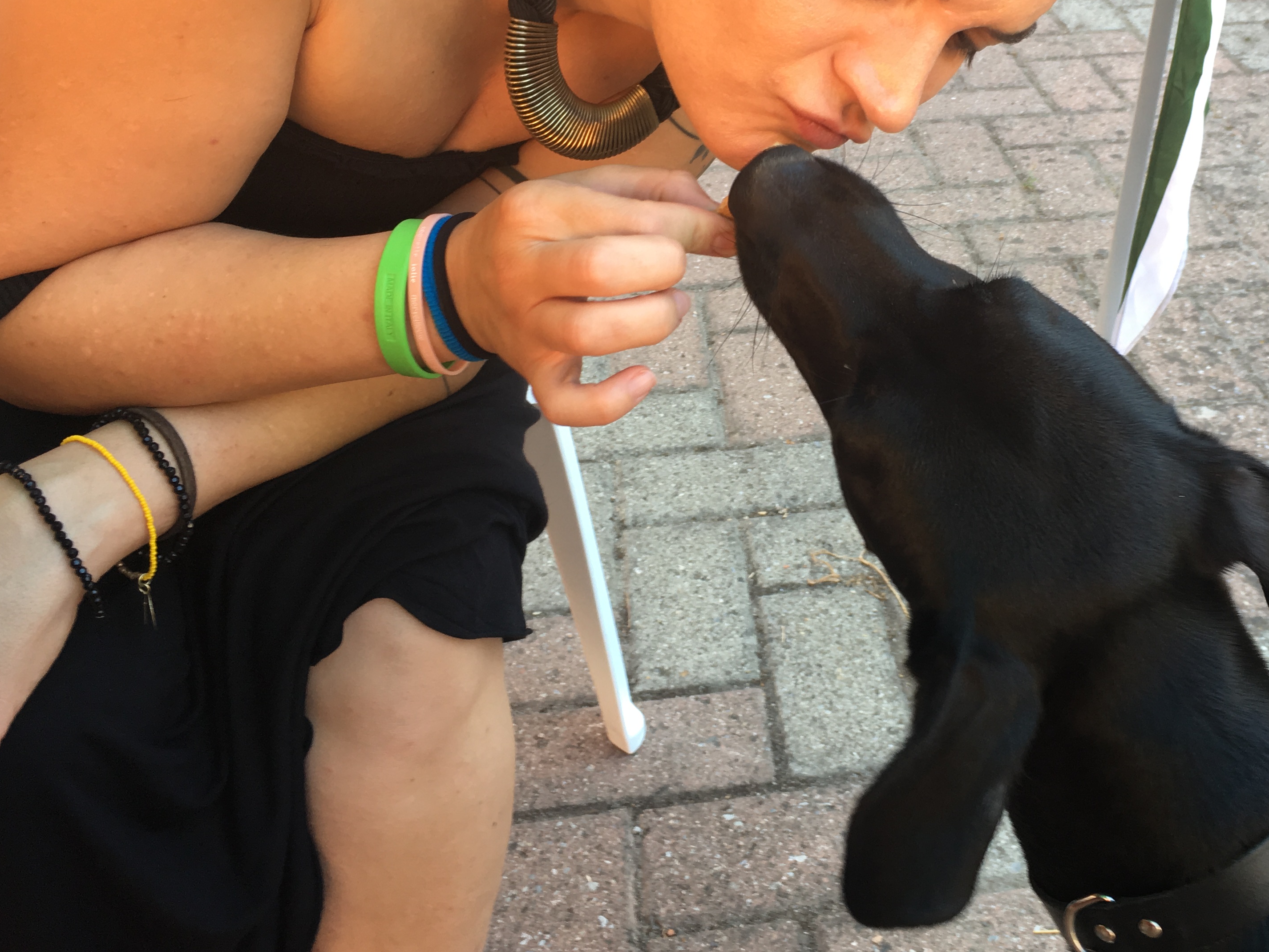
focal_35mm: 41
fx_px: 1503
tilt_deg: -29.0
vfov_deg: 34.9
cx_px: 844
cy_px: 357
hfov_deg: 45.1
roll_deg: -2.1
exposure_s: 1/50
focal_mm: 4.15
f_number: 2.2
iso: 32
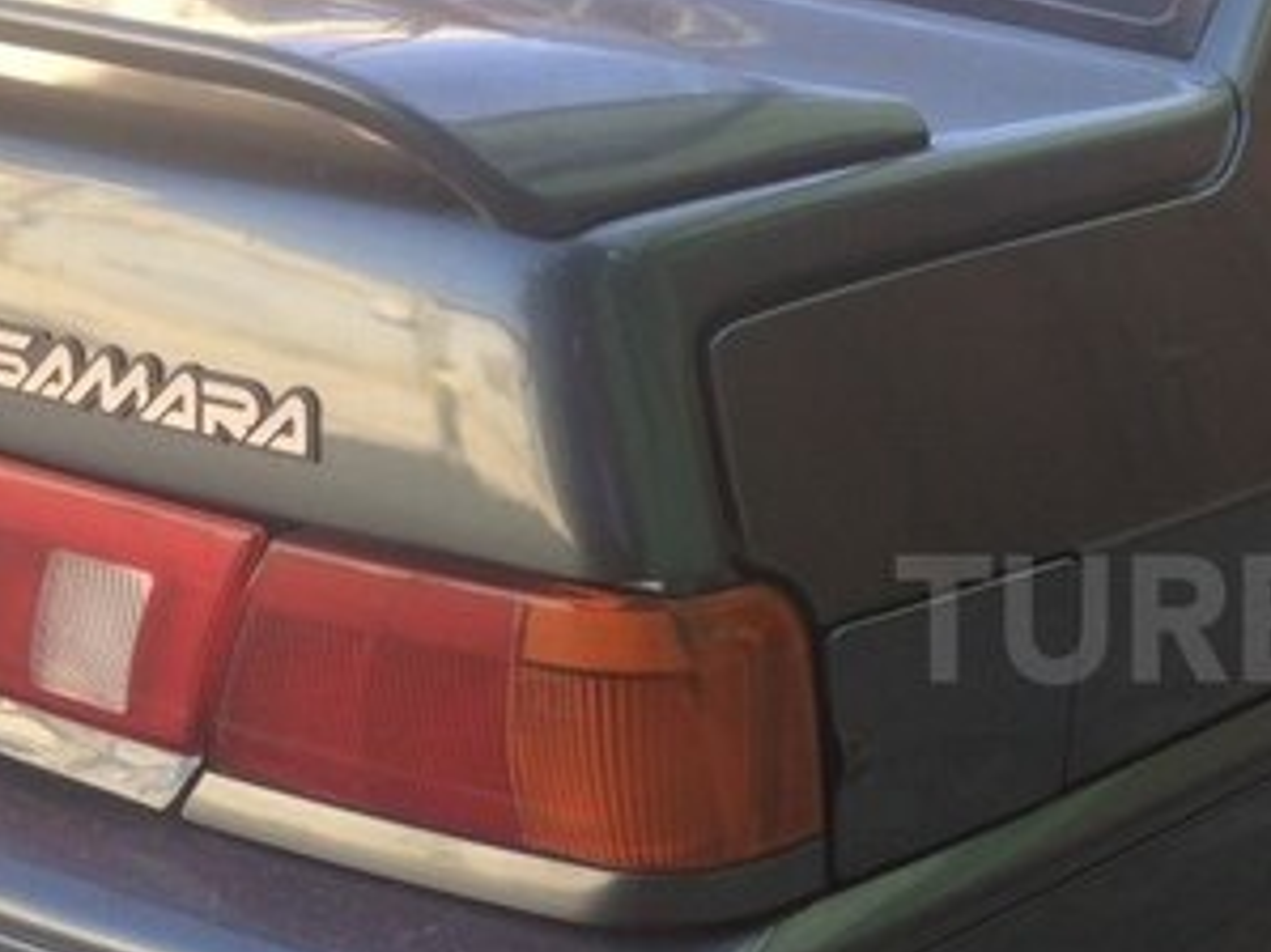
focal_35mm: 64
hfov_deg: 28.1
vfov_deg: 22.8
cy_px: 618
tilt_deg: -21.7
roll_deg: -3.6
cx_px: 1331
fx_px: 2349
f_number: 2.2
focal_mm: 4.15
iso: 32
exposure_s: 1/162
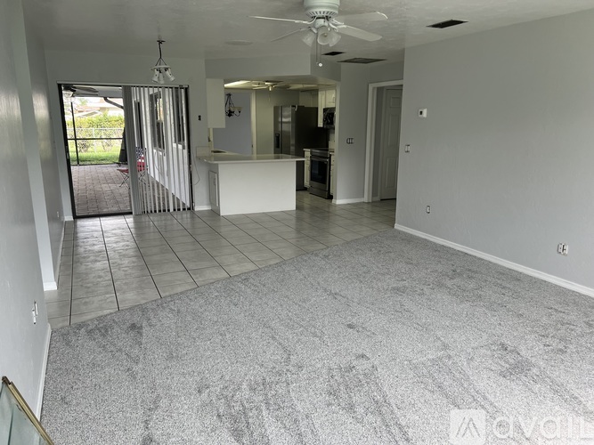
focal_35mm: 26
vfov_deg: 53.0
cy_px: 222
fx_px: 446
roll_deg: +0.5
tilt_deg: -13.4
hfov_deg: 67.3
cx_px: 297
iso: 50
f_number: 1.5
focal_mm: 5.7
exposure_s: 1/162
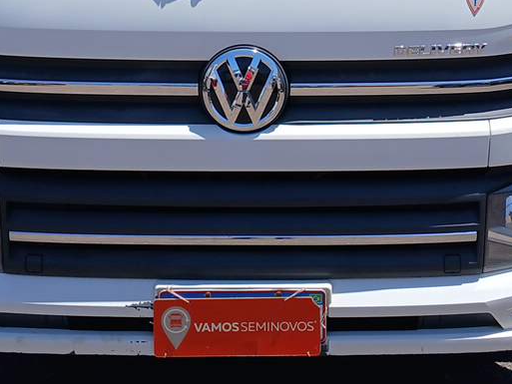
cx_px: 285
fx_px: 1080
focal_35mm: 73
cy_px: -22
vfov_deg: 19.4
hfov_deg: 26.7
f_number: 1.8
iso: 20
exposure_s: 1/517
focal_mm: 3.98
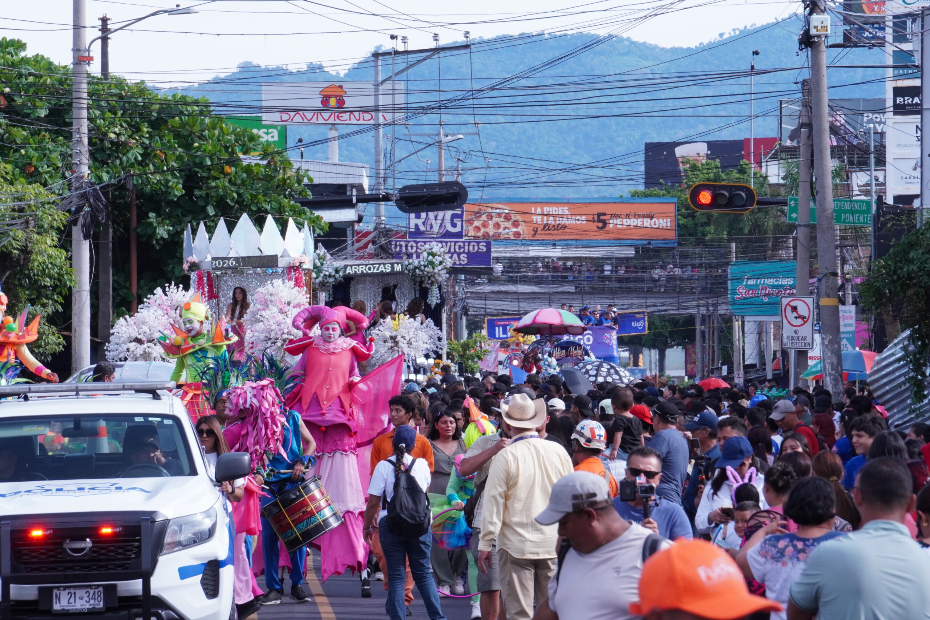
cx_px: 465
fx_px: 8137
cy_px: 310
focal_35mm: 315
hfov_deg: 6.5
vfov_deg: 4.4
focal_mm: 210
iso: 800
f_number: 18
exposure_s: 1/200
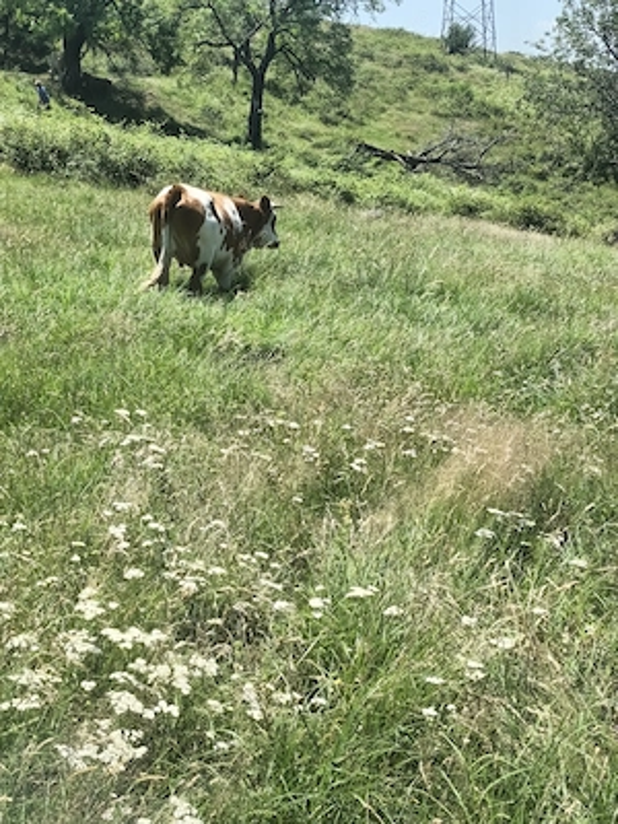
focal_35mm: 46
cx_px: 309
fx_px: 1095
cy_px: 412
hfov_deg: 31.5
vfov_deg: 41.2
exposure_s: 1/748
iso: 50
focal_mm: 6.14
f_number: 1.65
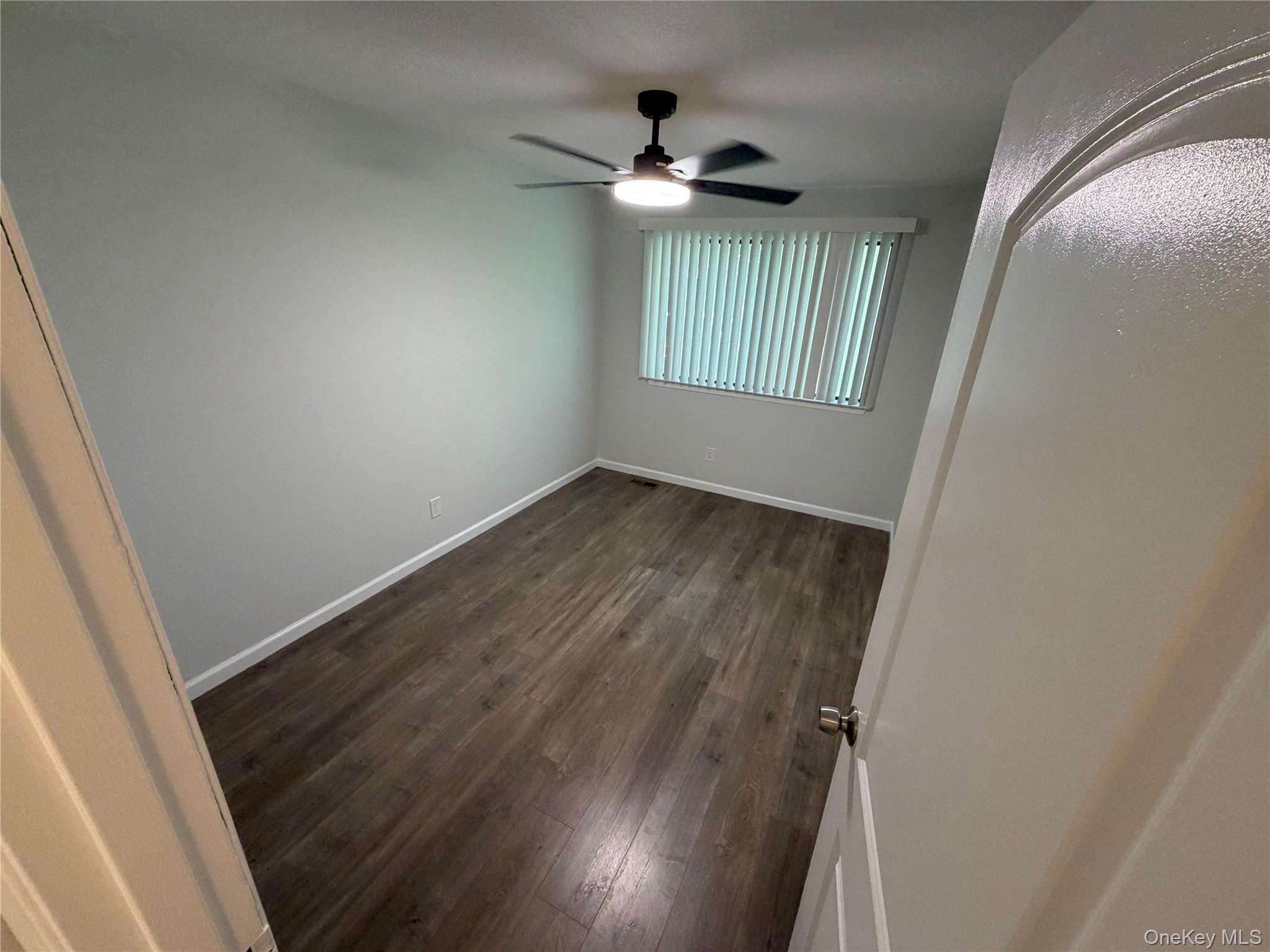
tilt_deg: -20.7
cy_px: 476
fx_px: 514
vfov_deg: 85.7
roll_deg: -1.8
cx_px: 635
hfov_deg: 102.1
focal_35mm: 14
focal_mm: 2.22
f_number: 2.2
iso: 200
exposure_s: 1/60
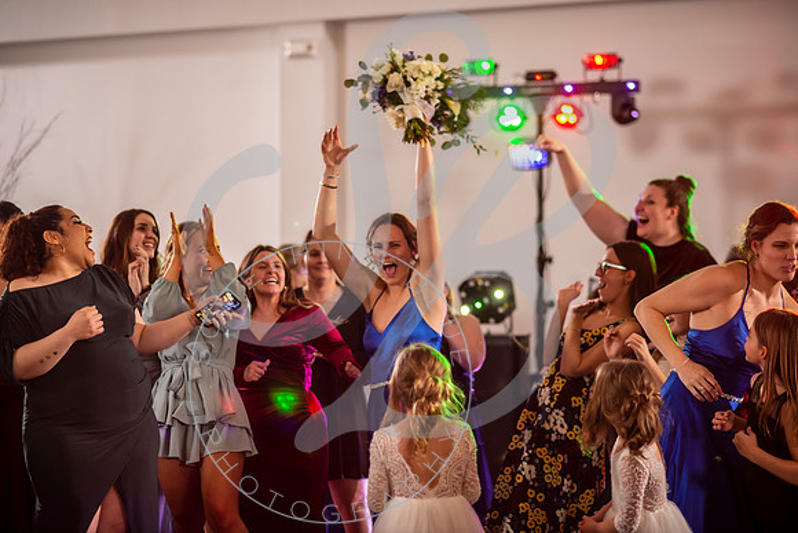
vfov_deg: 16.1
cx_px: 399
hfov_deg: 23.9
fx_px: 1885
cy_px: 266
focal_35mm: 85
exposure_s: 1/200
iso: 400
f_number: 1.8
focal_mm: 85
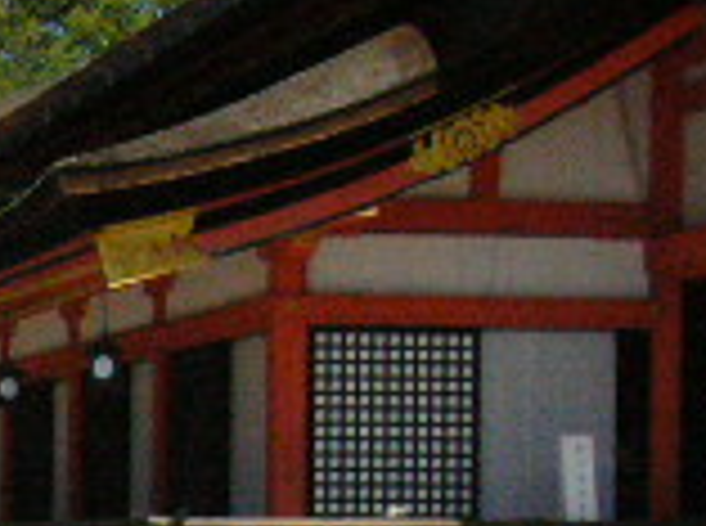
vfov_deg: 10.2
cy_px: 629
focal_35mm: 143
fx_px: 2910
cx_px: -418
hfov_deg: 12.9
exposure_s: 1/2000
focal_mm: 5.8
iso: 400
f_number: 8
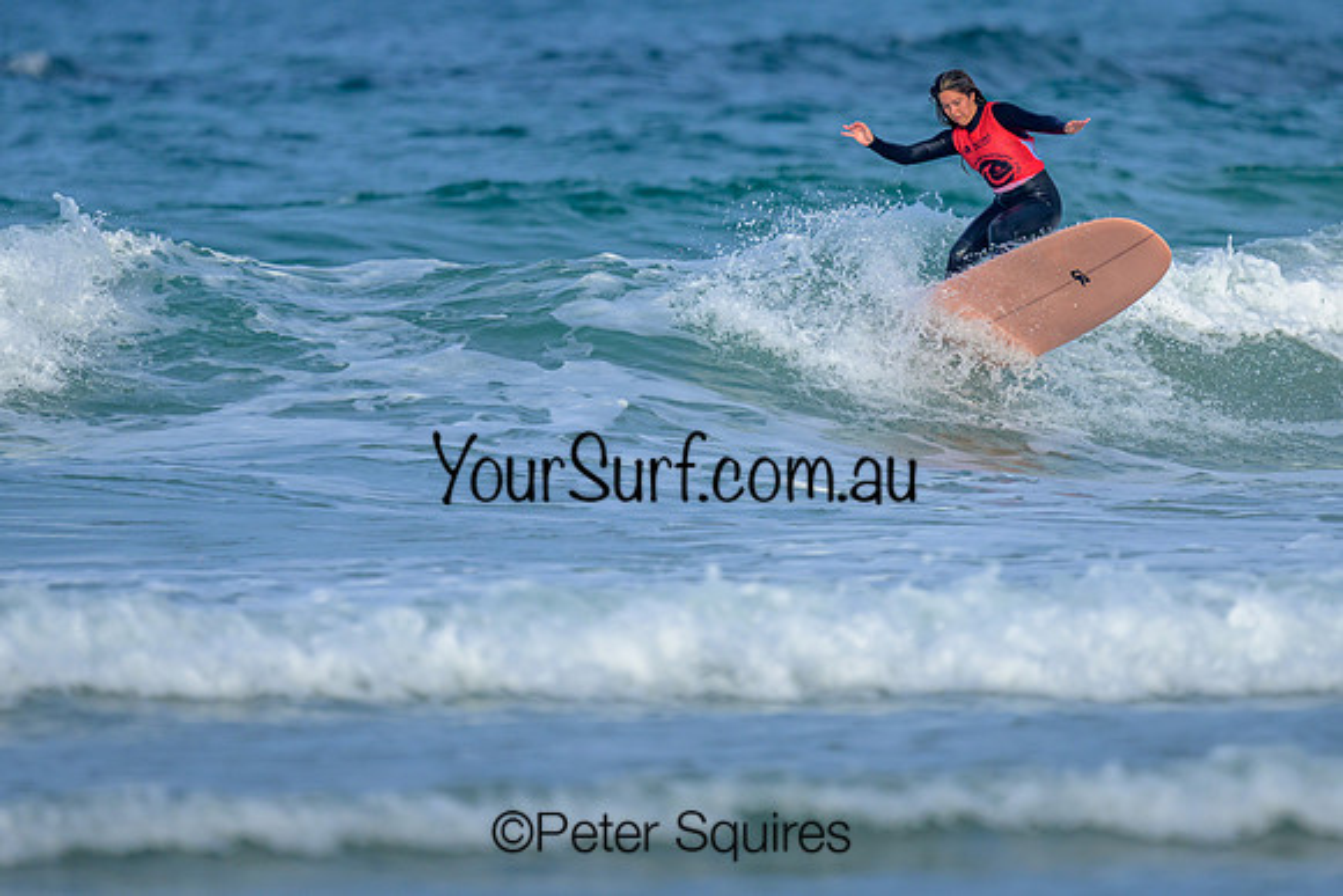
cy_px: 358
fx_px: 41043
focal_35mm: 1100
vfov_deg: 1.3
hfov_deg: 1.9
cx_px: 667
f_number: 6.3
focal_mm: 800
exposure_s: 1/2000
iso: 320
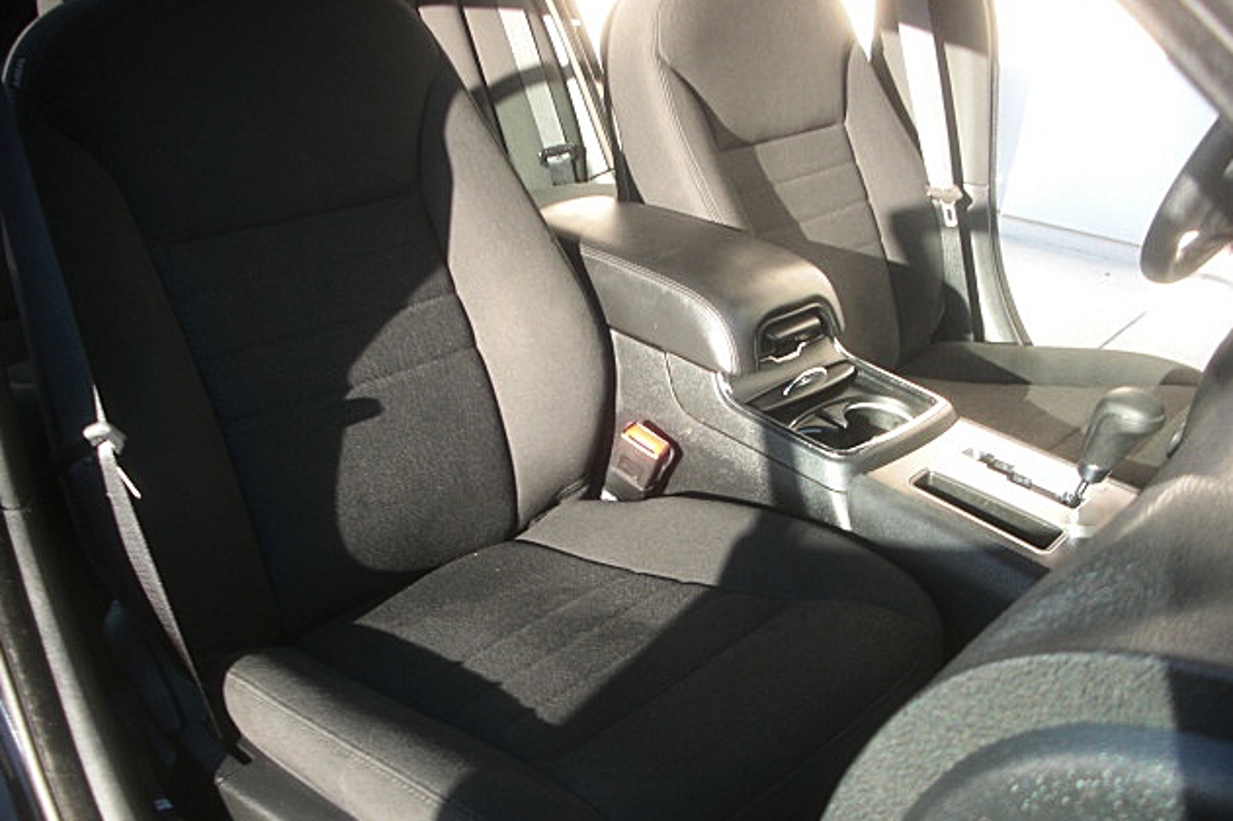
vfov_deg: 35.0
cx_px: 612
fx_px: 1301
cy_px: 444
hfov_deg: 50.7
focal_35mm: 38
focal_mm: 6.3
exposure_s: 1/100
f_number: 2.8
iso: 100
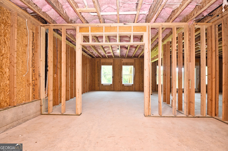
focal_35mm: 15
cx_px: 114
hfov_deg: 100.5
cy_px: 76
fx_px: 95
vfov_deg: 77.1
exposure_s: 1/60
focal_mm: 10
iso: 400
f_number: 5.6
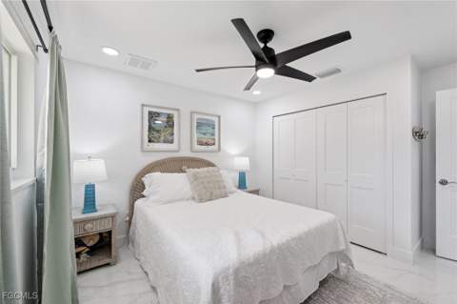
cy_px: 152
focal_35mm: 14
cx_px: 228
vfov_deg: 81.1
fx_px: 178
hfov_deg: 104.3
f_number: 8
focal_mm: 14
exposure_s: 1/60
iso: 400
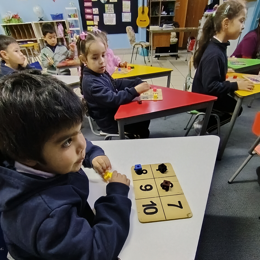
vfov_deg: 71.5
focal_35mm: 21
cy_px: 154
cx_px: 133
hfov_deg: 72.1
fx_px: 178
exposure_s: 1/20
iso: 1757
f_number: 2.2
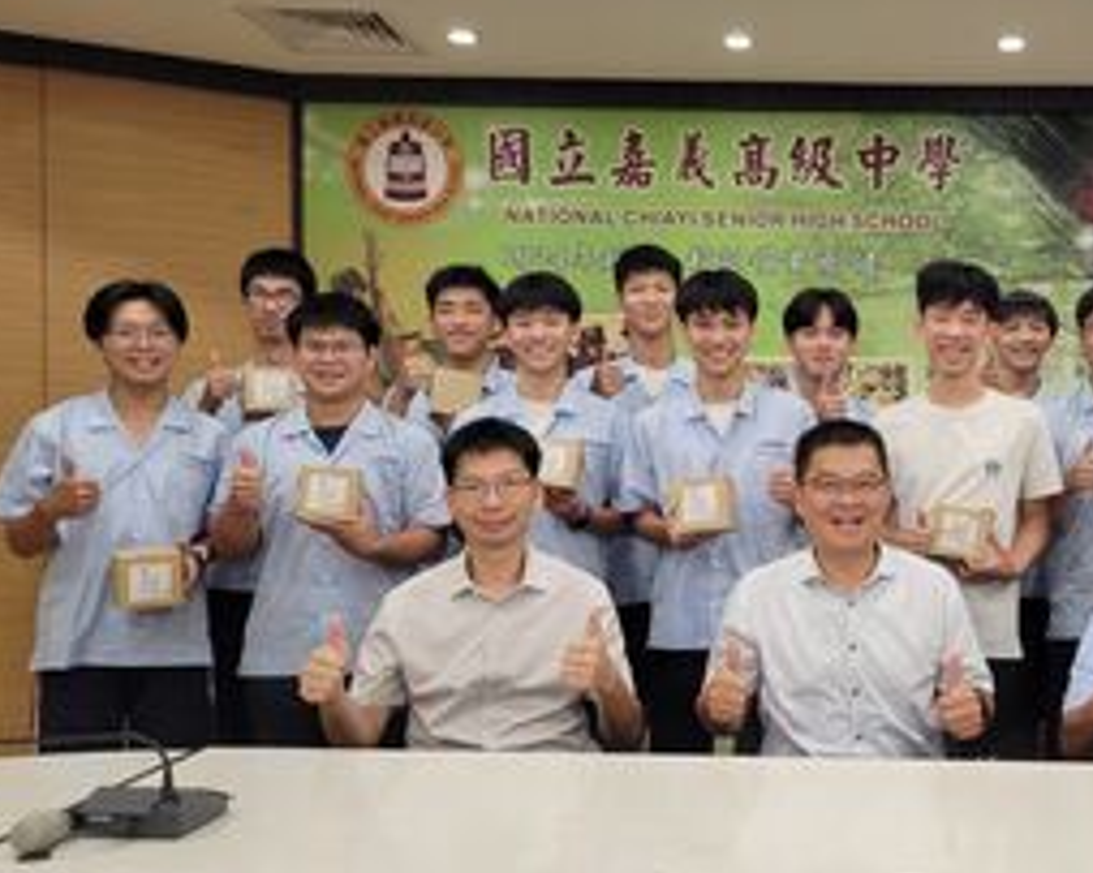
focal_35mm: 40
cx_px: 826
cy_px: 490
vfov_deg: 37.3
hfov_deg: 44.2
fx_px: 1293
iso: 160
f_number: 1.8
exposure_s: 1/120
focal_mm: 5.4
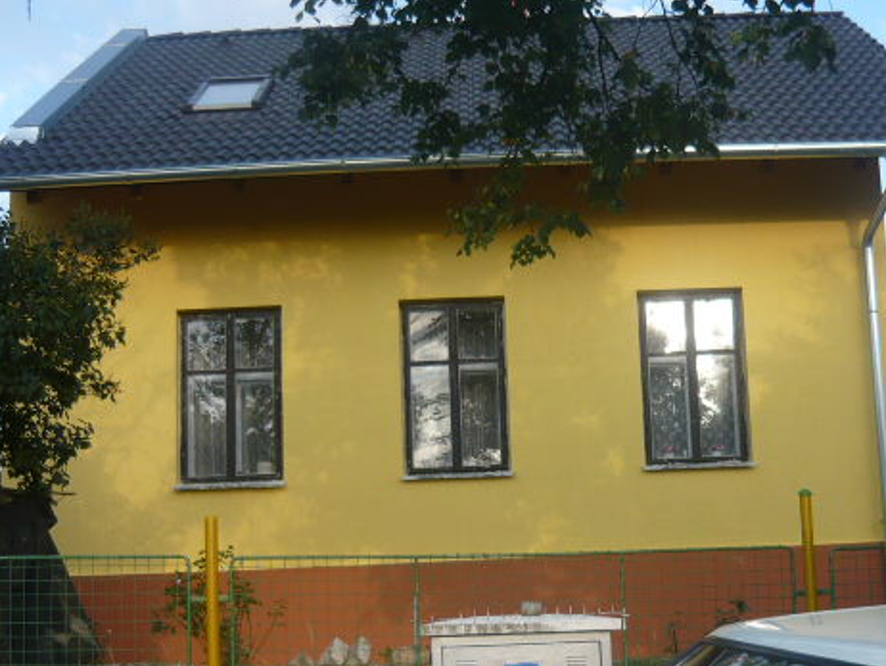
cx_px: 502
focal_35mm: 54
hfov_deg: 35.5
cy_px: 430
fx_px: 1383
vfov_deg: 26.9
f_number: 2.8
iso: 100
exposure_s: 1/400
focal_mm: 5.5
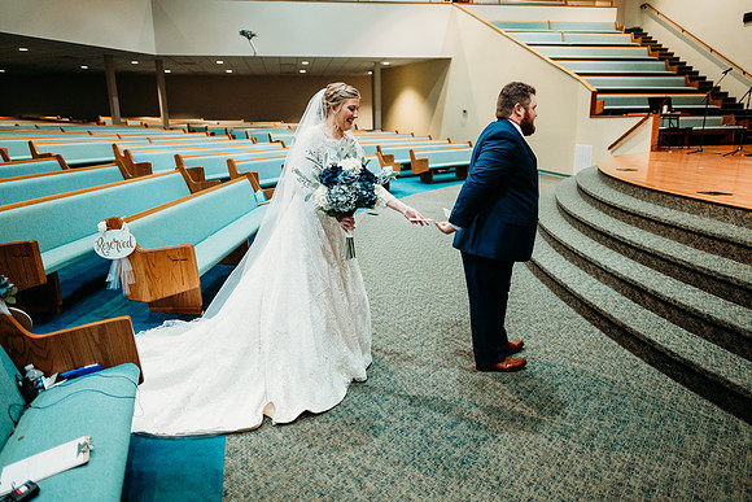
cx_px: 376
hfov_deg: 73.7
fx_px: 501
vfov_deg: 53.2
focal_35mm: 24
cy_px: 251
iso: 2000
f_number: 1.8
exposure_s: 1/100
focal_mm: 24
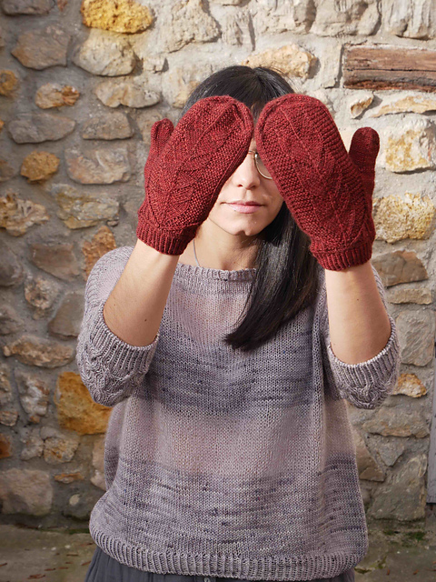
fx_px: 1075
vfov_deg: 30.3
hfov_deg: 22.9
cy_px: 291
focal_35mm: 64
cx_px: 218
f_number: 6.3
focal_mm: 32
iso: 200
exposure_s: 1/200
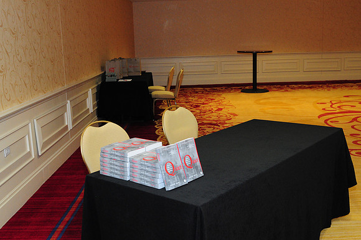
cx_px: 180
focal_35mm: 42
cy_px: 120
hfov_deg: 46.5
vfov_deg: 31.8
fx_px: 421
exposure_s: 1/60
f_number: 7.1
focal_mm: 28
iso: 1600
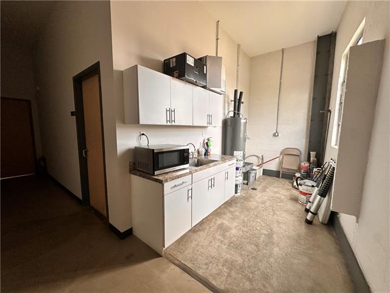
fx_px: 158
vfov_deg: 85.7
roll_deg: -1.0
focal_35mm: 14
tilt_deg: -6.6
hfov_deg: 102.1
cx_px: 195
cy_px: 146
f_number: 2.2
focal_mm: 2.22
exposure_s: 1/99
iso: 100
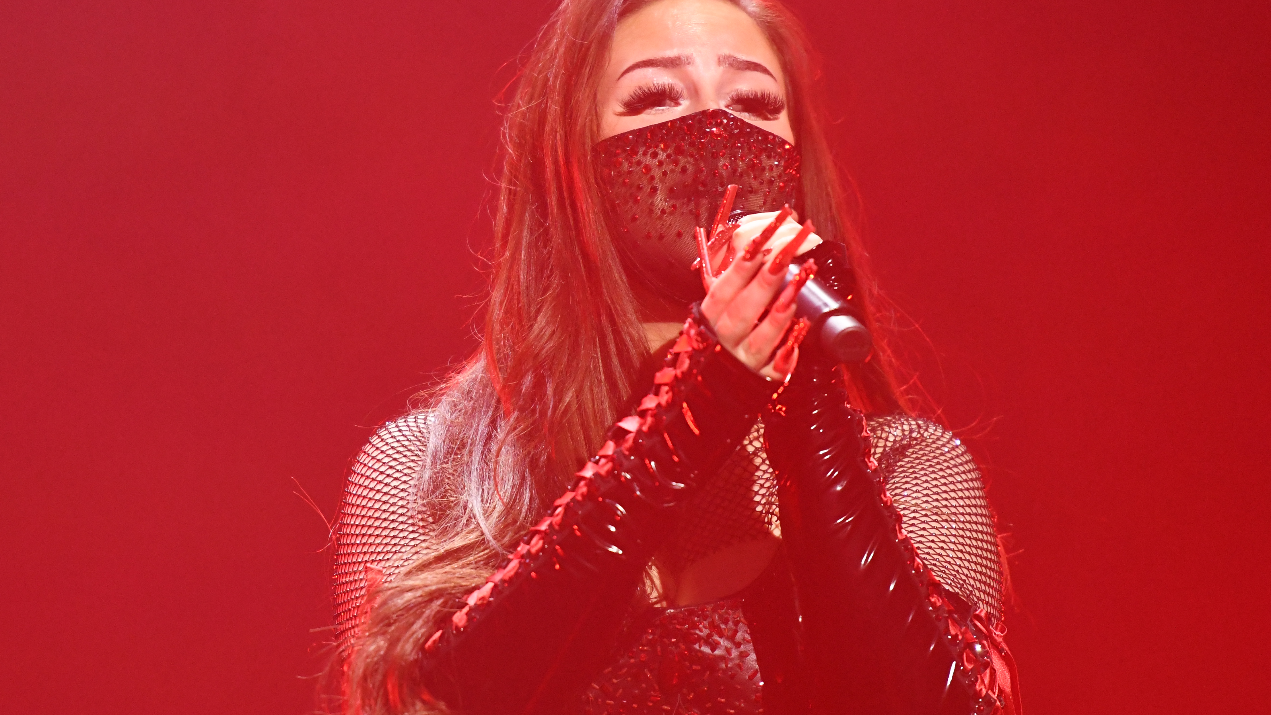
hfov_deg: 5.5
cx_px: 629
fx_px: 13312
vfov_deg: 3.1
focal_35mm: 395
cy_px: 333
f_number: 2.8
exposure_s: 1/320
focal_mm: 200
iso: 4500
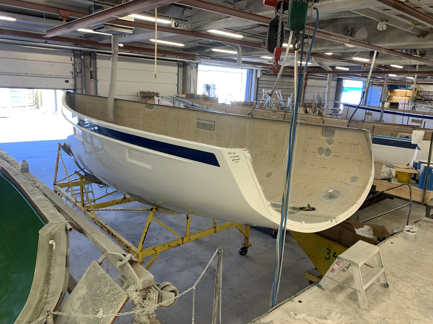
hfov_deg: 67.3
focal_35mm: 26
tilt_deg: -11.7
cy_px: 162
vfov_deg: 53.1
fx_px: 325
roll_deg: -3.4
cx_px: 216
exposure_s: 1/121
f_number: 1.8
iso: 80
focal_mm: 4.25
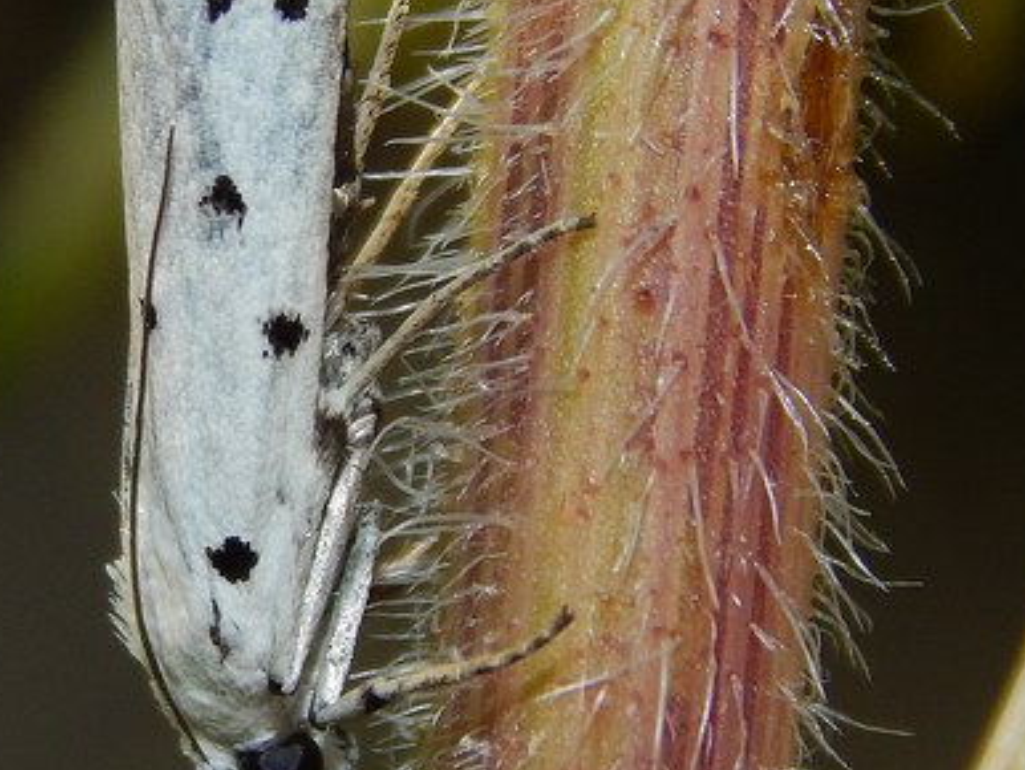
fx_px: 9926
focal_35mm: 335
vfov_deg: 4.4
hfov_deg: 5.9
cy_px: 279
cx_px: 299
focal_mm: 28.7
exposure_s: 1/400
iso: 125
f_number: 10.1
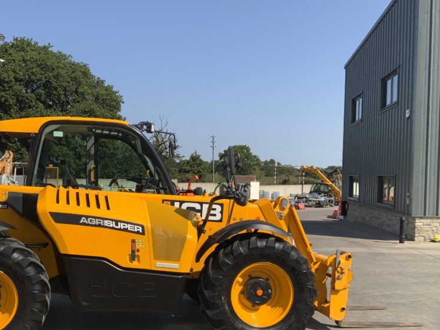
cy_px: 204
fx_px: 509
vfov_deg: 35.8
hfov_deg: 46.5
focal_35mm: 40
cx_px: 174
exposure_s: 1/2058
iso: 16
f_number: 1.8
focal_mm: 3
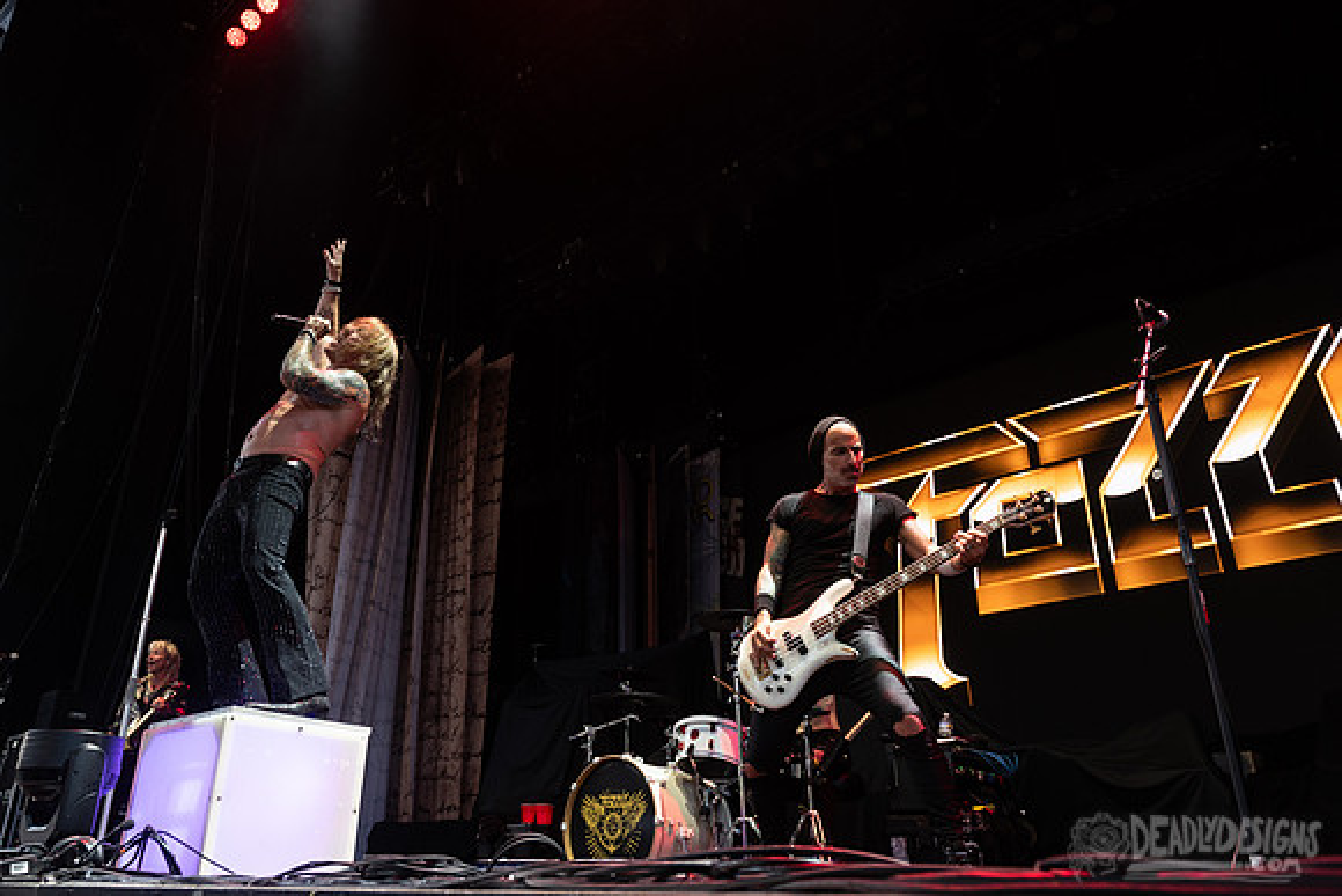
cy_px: 431
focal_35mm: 27
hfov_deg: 66.8
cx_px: 584
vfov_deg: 47.7
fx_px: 1012
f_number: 4
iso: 640
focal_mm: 24
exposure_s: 1/200
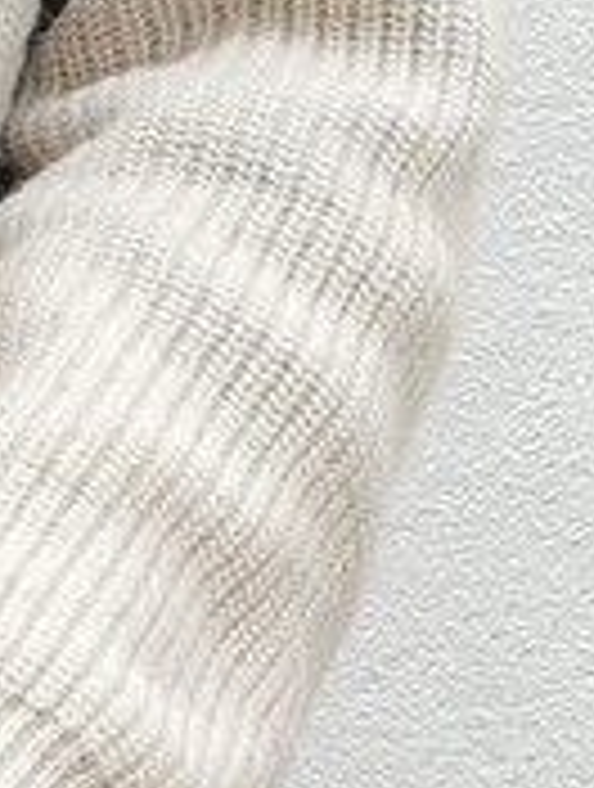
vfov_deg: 8.2
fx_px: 5380
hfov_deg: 6.2
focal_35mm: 236
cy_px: 1135
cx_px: -326
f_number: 1.8
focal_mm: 4.75
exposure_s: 1/125
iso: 50
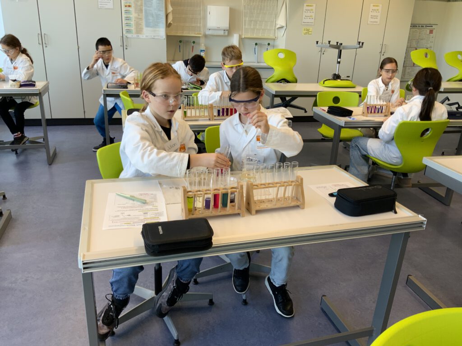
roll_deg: -3.1
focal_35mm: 29
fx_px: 387
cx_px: 231
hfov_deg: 61.7
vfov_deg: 48.2
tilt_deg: -20.8
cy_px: 173
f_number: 1.8
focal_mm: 3
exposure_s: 1/100
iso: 40
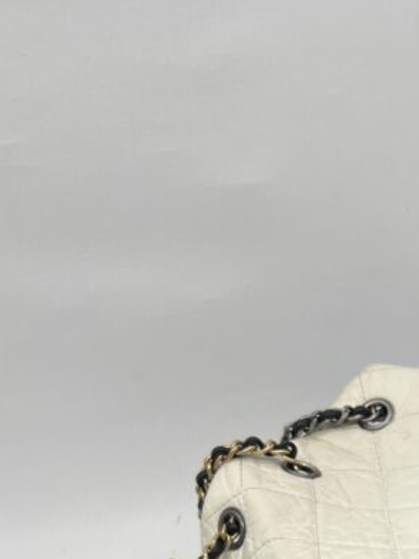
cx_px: 506
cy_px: 672
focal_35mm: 68
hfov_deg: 20.2
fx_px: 1097
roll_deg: +5.7
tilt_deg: -43.0
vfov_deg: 25.6
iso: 32
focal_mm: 5.7
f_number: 1.5
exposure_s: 1/135
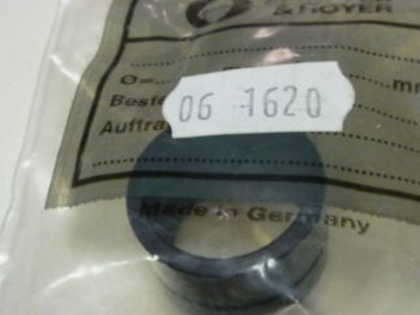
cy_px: 177
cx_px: 256
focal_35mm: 54
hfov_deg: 35.4
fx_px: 656
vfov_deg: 27.0
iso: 400
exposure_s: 1/25
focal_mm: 5.2
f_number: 3.3
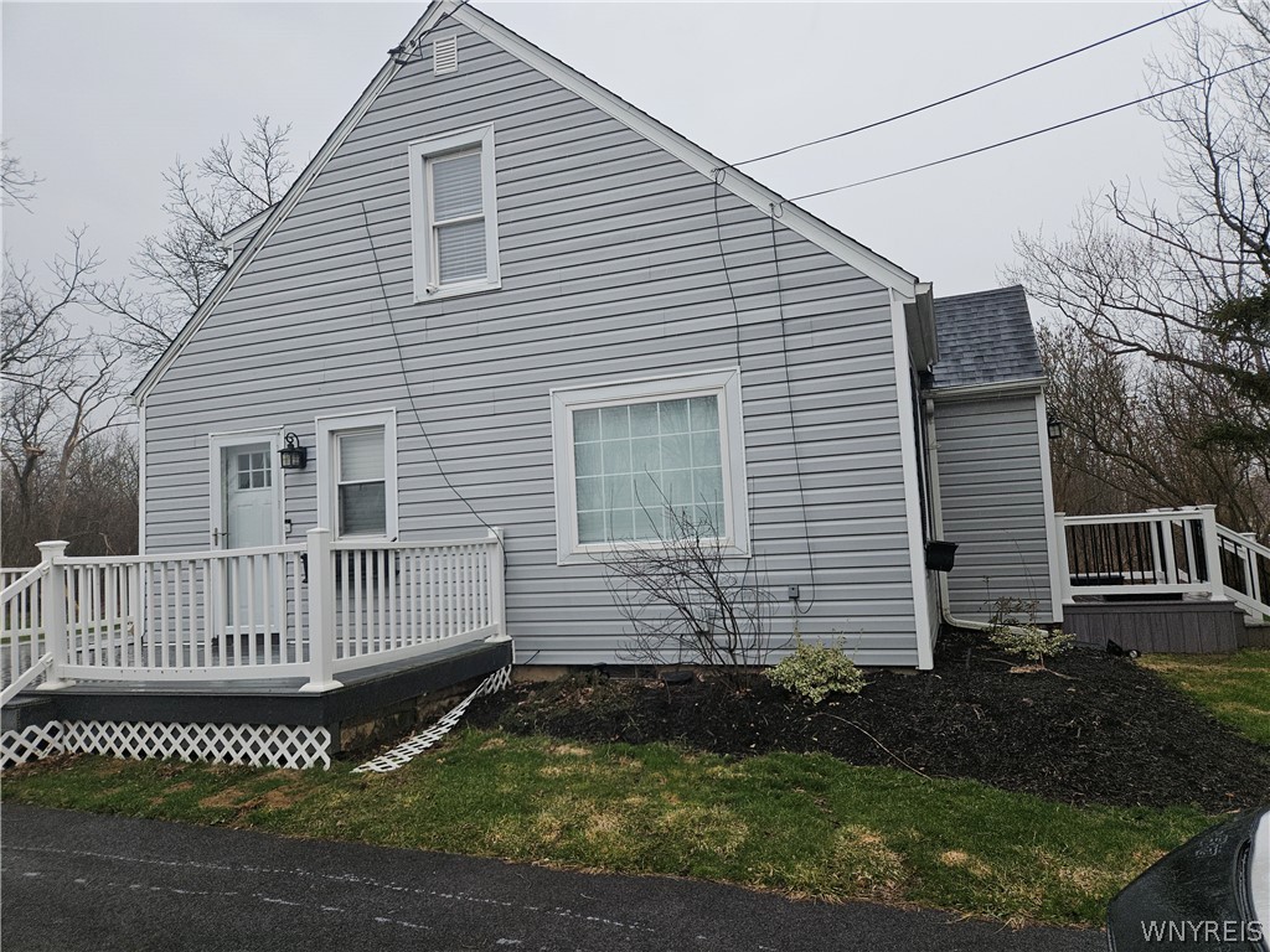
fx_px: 844
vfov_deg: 58.9
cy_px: 476
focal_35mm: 23
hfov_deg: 73.9
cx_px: 635
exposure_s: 1/444
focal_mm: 5.4
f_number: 1.8
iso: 40
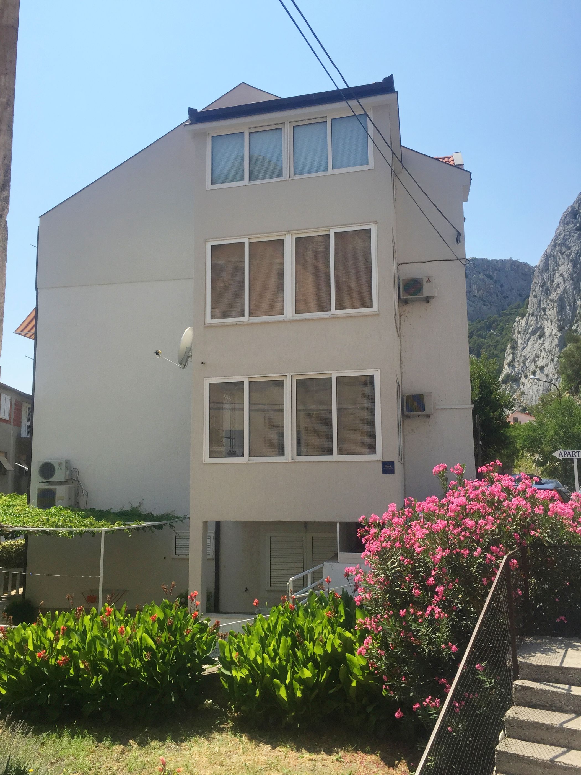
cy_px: 388
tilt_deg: +9.8
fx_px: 649
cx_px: 290
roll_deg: +0.1
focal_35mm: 29
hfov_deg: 48.2
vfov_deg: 61.7
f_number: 2.2
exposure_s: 1/2083
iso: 32
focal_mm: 4.15
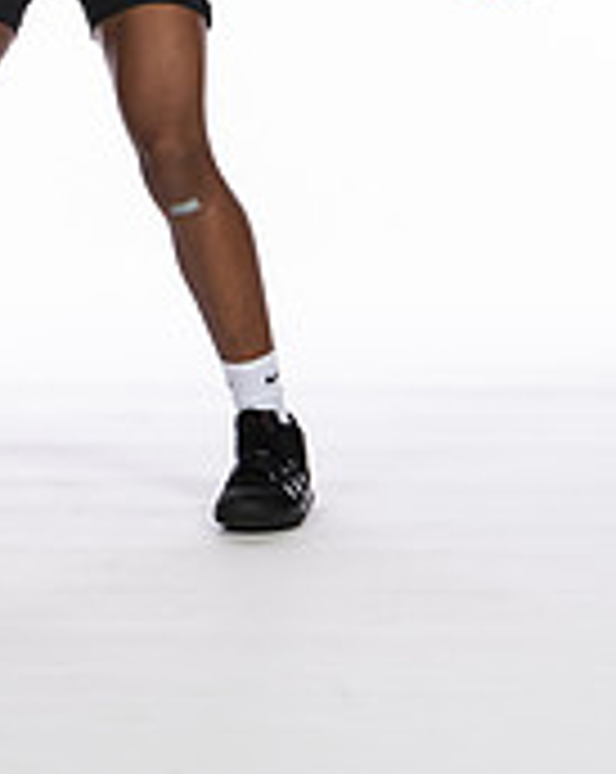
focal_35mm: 258
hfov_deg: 6.0
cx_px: 153
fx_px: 5895
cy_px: -234
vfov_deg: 7.4
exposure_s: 1/100
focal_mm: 70
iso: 100
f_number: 5.6
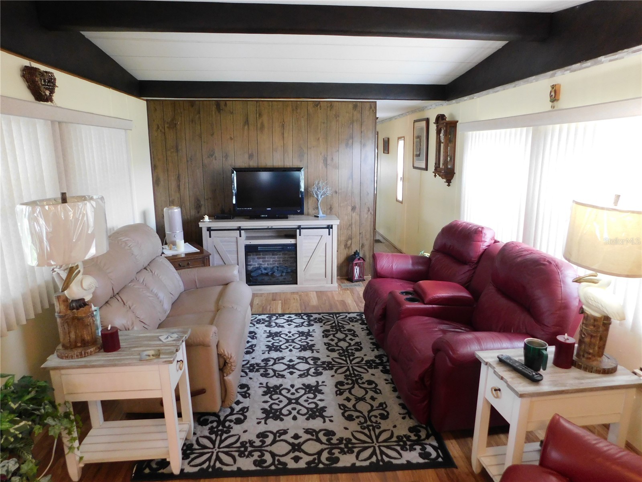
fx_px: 427
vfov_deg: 58.9
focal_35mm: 23
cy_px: 241
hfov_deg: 73.9
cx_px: 321
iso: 400
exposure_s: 1/25
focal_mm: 4
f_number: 3
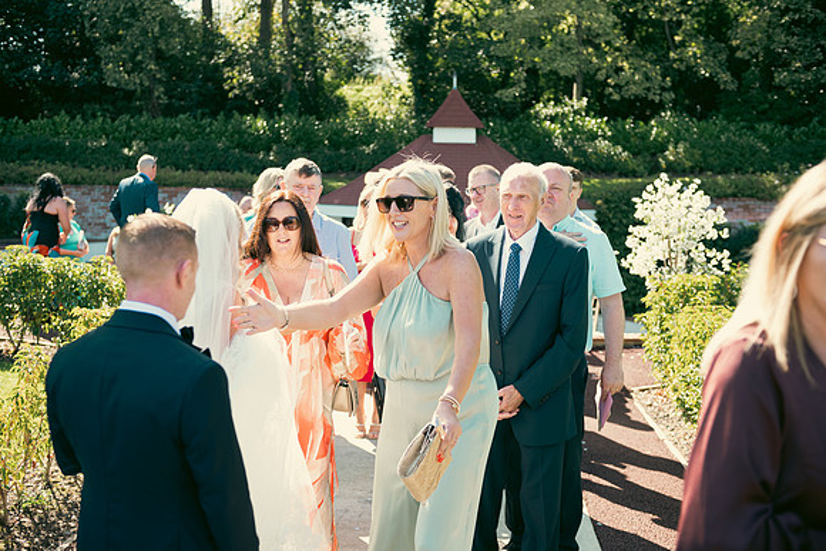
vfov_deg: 30.5
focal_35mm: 44
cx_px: 413
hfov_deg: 44.5
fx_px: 1010
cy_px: 276
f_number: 3.5
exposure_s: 1/250
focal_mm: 44
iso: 125
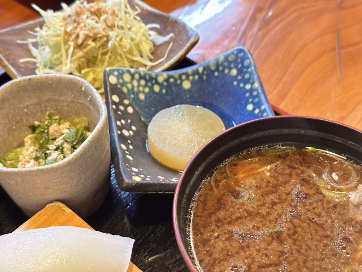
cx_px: 181
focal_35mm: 48
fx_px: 502
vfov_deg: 30.3
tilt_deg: -46.4
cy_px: 136
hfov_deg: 39.7
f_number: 1.78
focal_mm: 6.86
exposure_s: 1/24
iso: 640
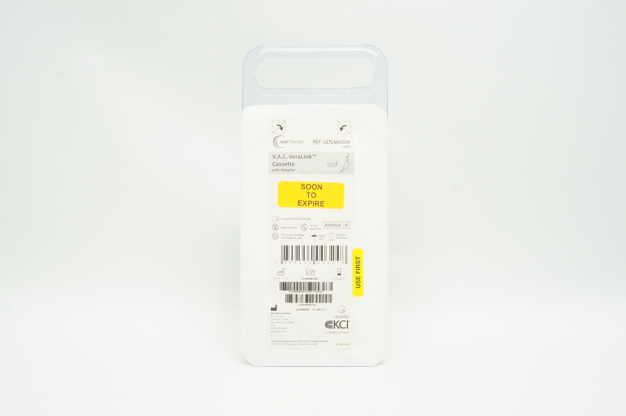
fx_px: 730
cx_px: 313
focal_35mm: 42
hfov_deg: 46.4
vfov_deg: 31.8
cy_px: 208
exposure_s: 1/15
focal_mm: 28
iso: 400
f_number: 11
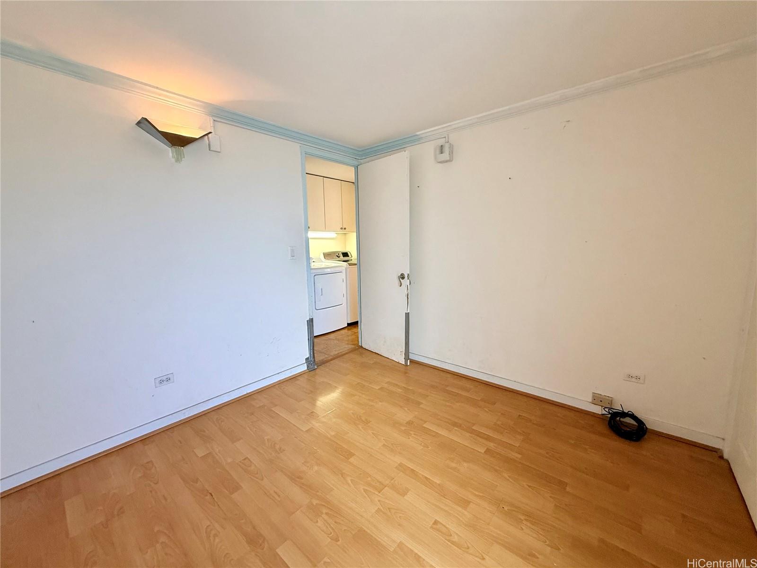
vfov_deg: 85.7
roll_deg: +0.8
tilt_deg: -9.0
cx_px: 378
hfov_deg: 102.1
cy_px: 284
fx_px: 306
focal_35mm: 14
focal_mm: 2.22
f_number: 2.2
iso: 250
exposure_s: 1/120
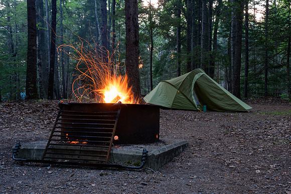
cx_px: 163
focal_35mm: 36
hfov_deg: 53.0
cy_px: 112
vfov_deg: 36.8
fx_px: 291
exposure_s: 3
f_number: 9
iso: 800
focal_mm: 30.5
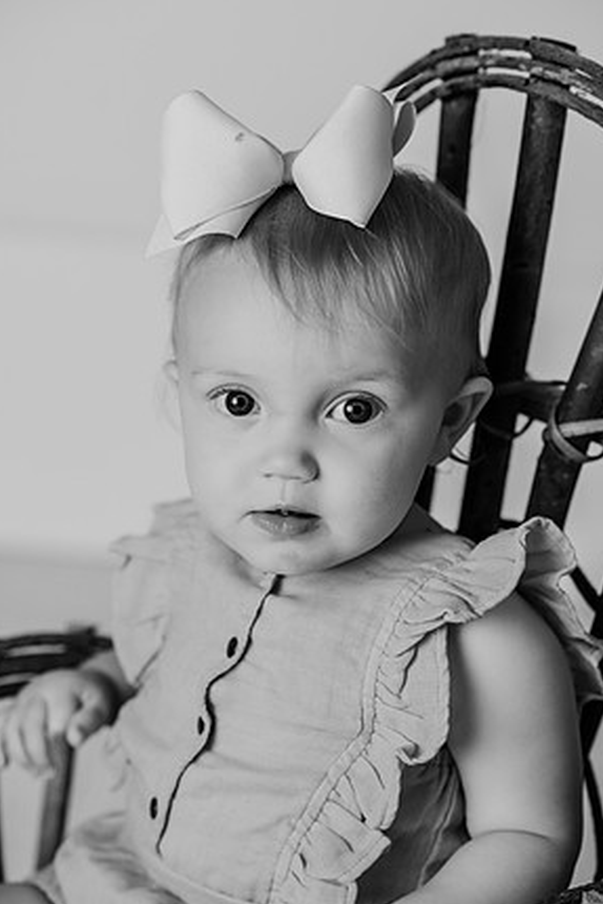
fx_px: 2234
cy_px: 452
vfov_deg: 22.9
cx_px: 303
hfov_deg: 15.4
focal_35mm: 89
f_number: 3.2
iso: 100
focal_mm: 85
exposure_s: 1/160
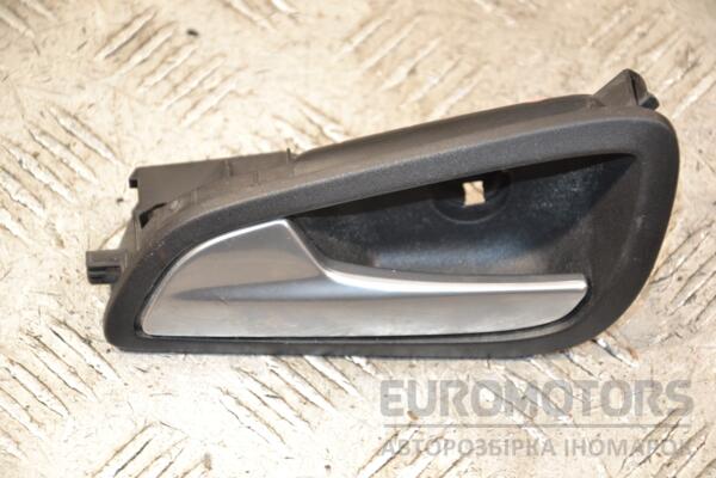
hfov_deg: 14.9
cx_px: 358
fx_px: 2744
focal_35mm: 138
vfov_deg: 9.9
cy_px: 239
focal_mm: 92
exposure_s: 1/60
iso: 800
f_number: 5.6
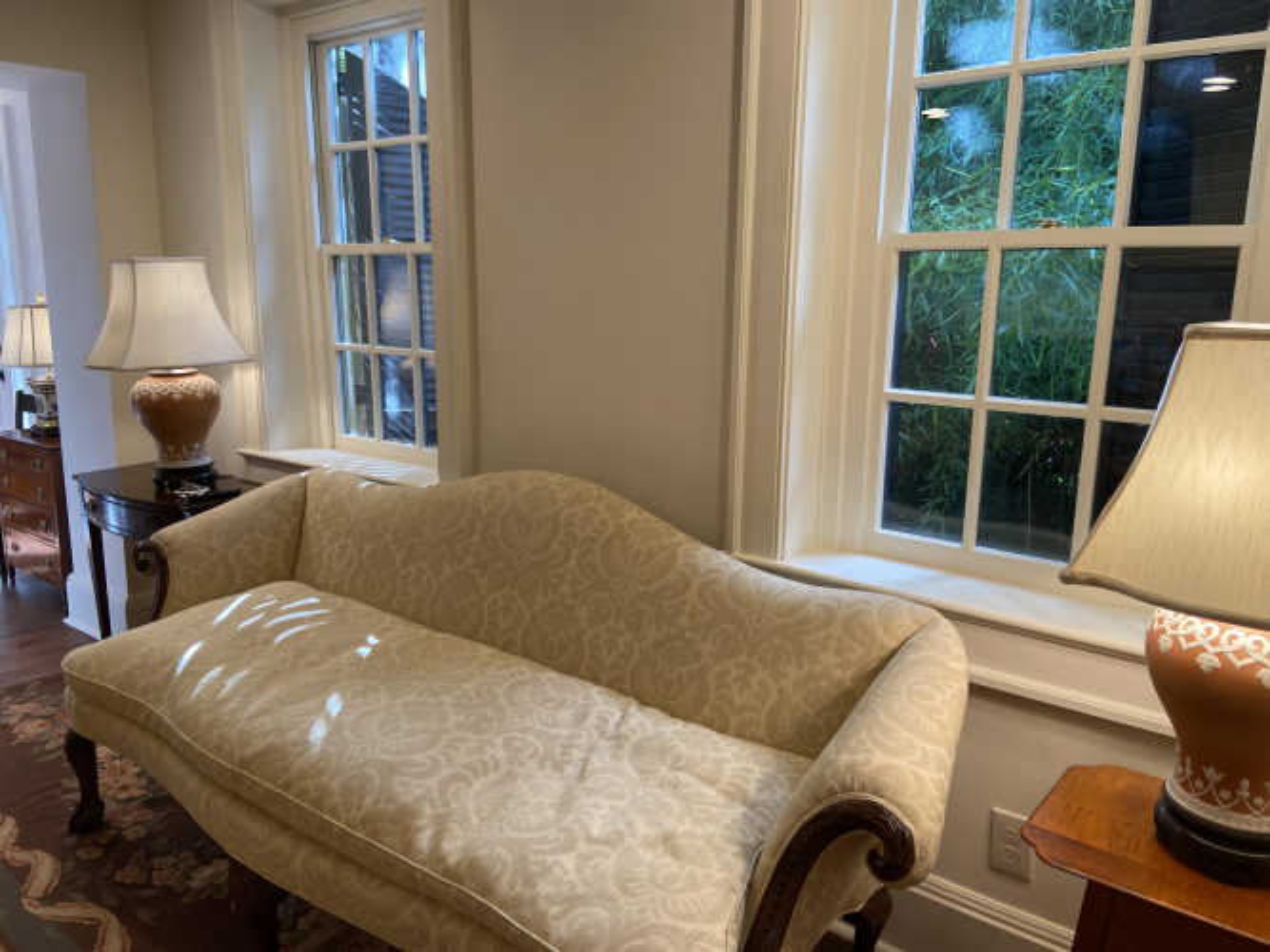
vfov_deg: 53.0
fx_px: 954
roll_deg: -0.7
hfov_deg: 67.3
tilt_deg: -10.2
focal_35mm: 26
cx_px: 635
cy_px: 476
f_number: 1.8
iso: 100
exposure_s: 1/120
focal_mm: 4.25
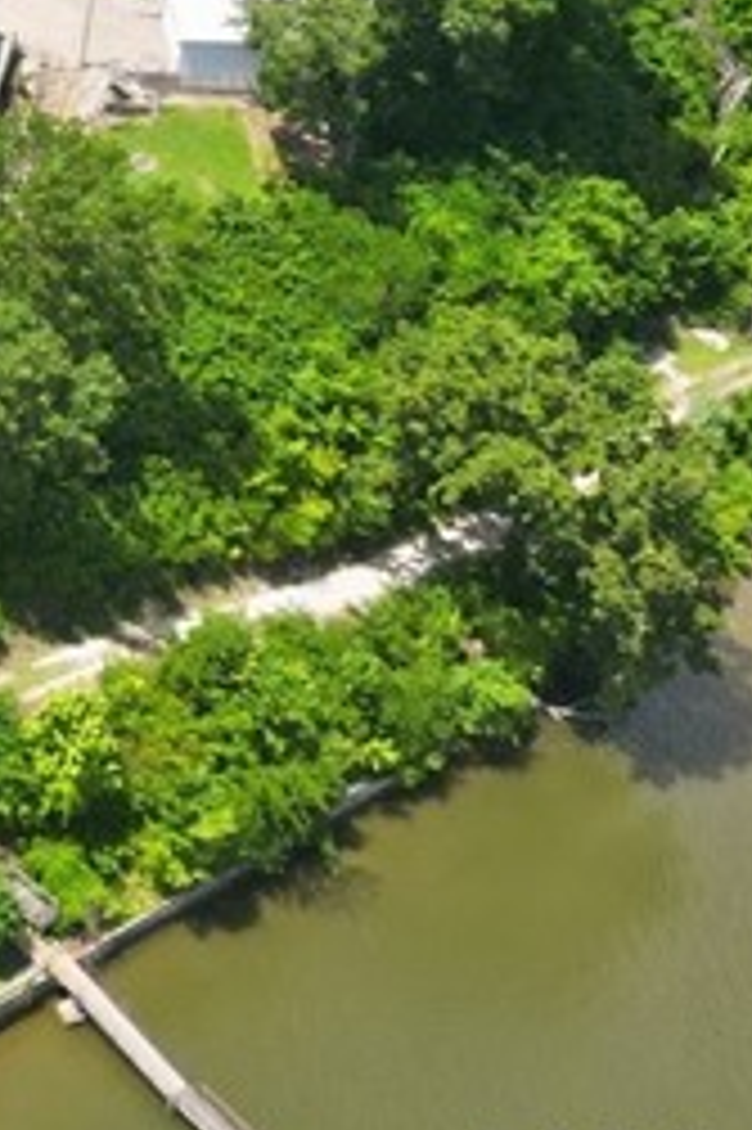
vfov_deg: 18.2
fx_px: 3200
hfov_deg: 12.2
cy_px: -477
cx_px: -617
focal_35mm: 102
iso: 200
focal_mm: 6.7
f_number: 1.7
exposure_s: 1/2500
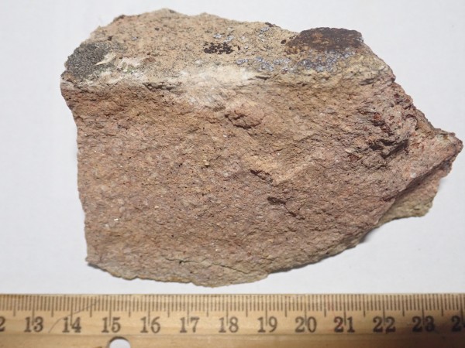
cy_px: 174
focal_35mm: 40
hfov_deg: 46.8
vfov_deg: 36.0
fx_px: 537
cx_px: 232
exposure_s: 1/100
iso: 800
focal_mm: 7.34
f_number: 2.8
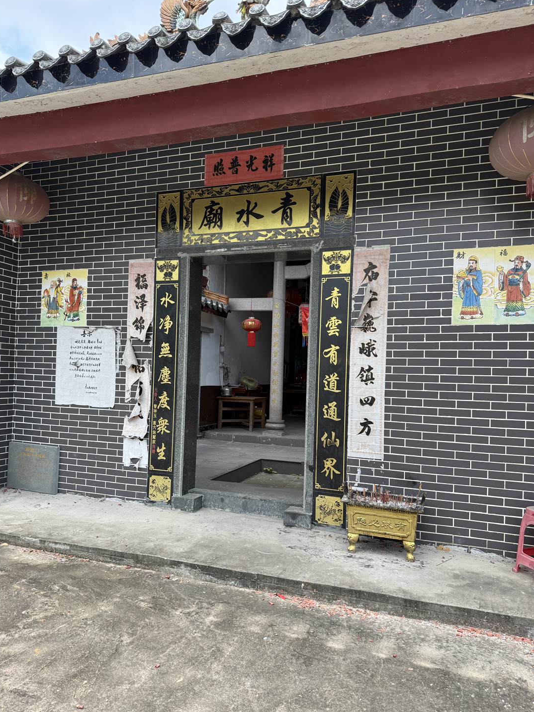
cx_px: 256
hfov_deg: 54.9
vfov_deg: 69.4
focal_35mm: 25
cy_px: 364
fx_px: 514
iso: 100
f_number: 1.78
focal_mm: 6.76
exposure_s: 1/1689
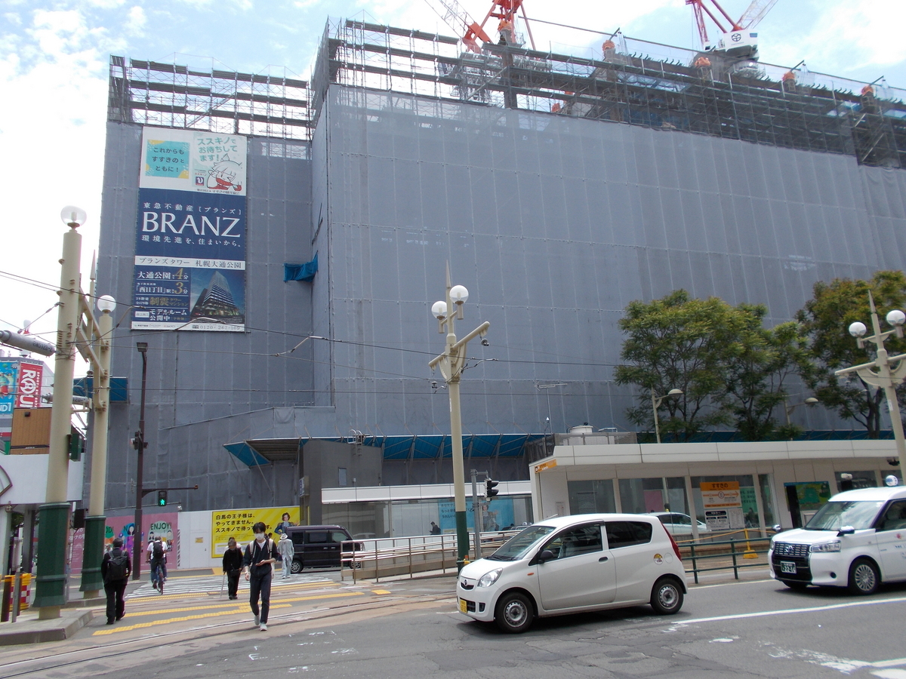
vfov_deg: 46.8
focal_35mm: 30
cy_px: 340
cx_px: 453
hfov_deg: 60.0
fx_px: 785
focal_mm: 5.3
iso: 80
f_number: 3.4
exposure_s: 1/640
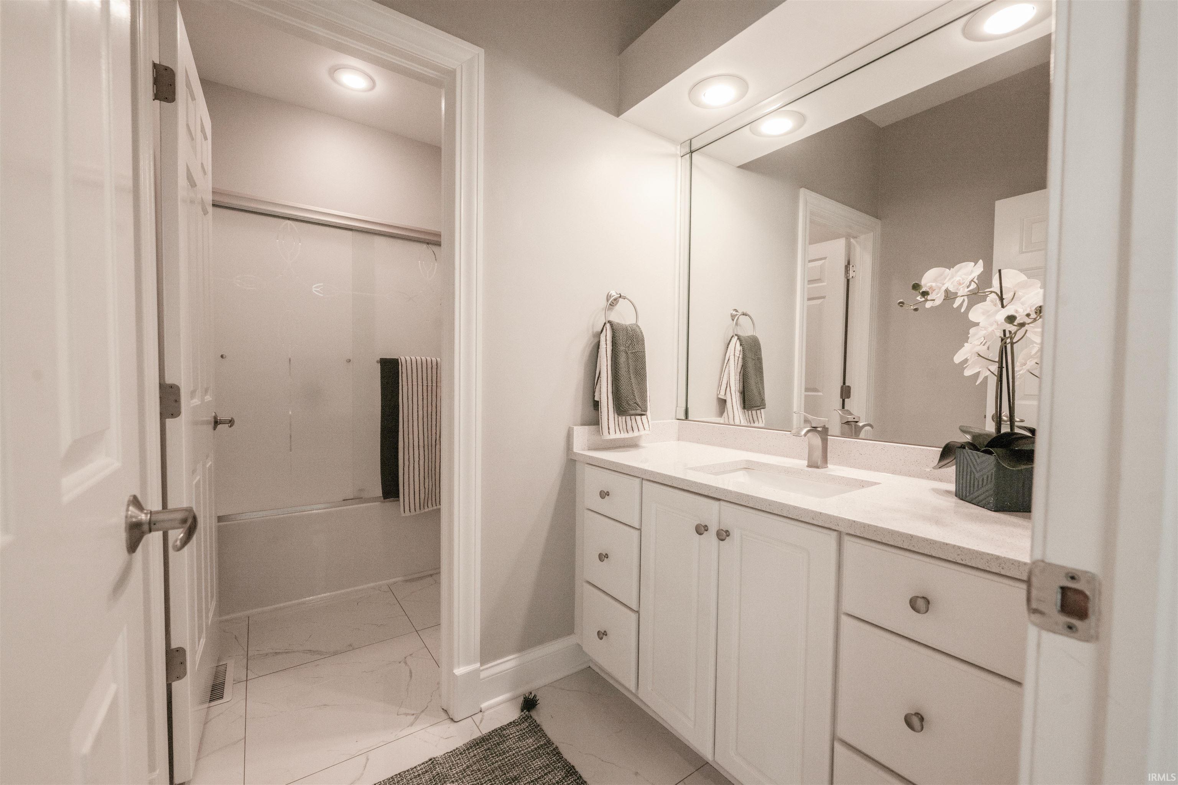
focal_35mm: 15
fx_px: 491
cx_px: 589
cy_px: 392
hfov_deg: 100.4
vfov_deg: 77.3
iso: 200
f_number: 7.1
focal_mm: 15
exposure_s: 1/100
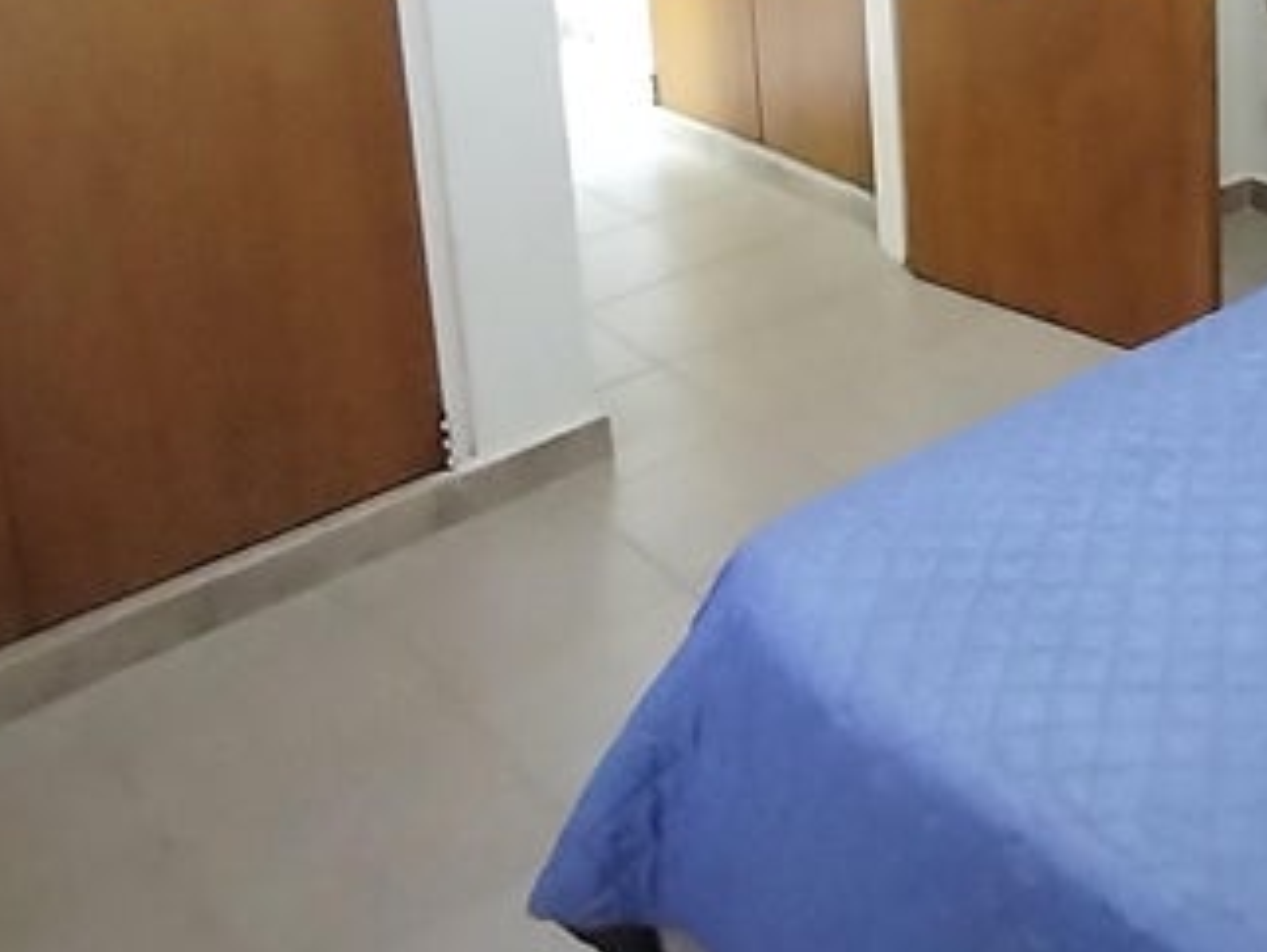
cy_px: -114
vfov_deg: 28.9
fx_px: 1648
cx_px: 1202
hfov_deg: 38.4
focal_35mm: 45
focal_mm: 1.42
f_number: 2.2
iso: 875
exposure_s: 1/17.1
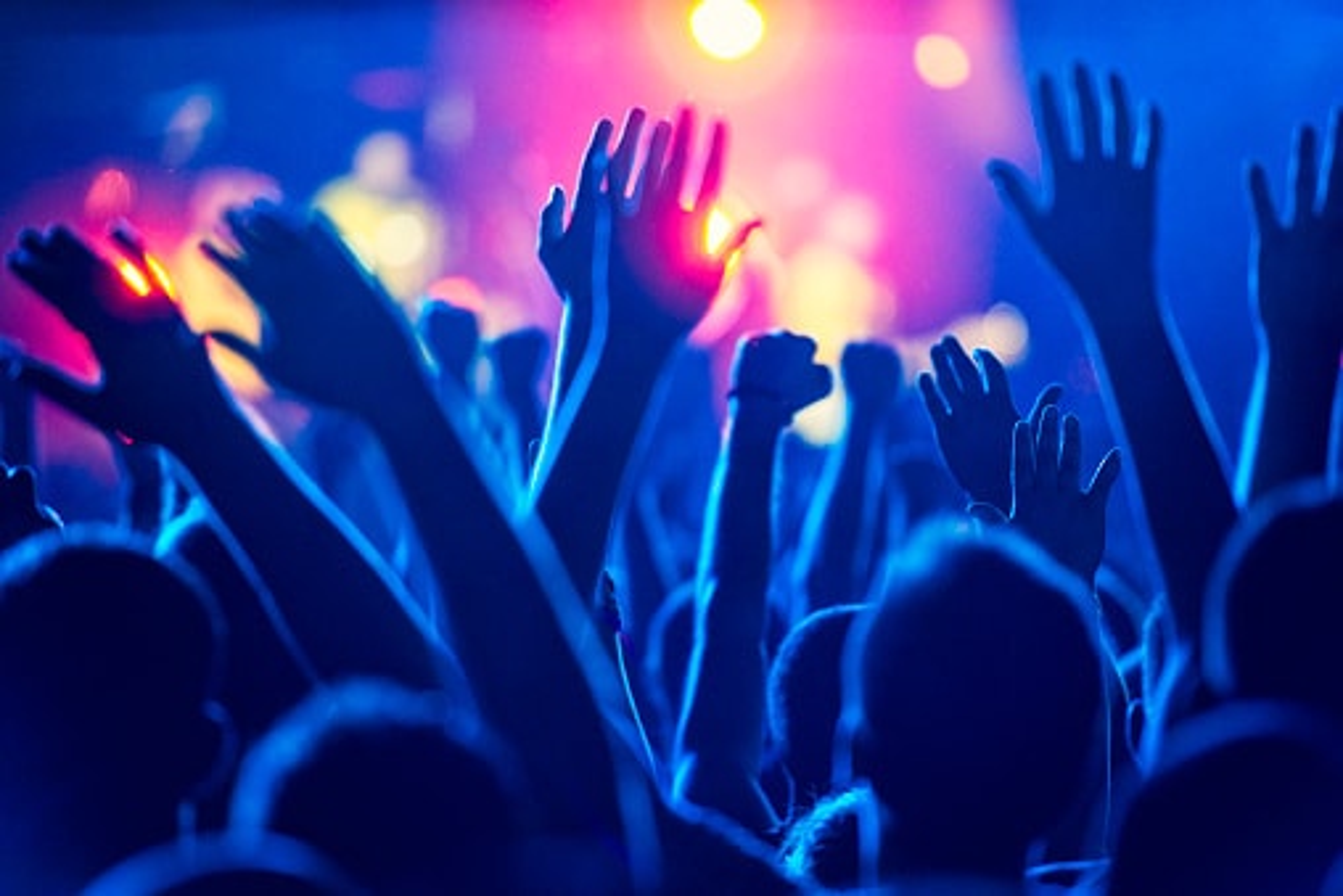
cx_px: 672
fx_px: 7463
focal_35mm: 200
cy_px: 448
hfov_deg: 10.3
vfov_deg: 6.9
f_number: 2.8
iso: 1250
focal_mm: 200
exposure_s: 1/200
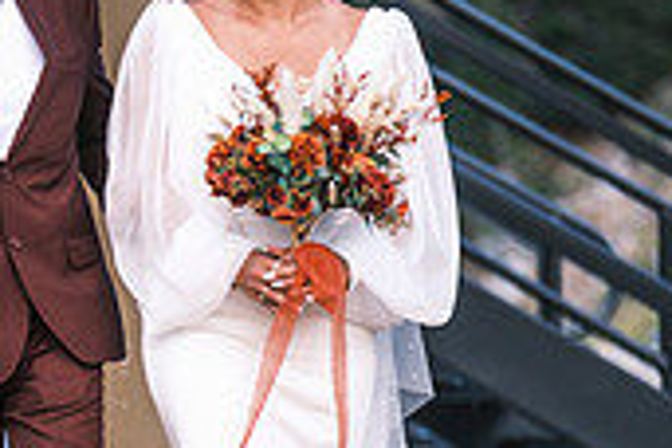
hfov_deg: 2.9
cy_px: 426
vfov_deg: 1.9
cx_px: -55
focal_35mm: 712
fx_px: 13290
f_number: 2.8
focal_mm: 140
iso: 400
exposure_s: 1/950
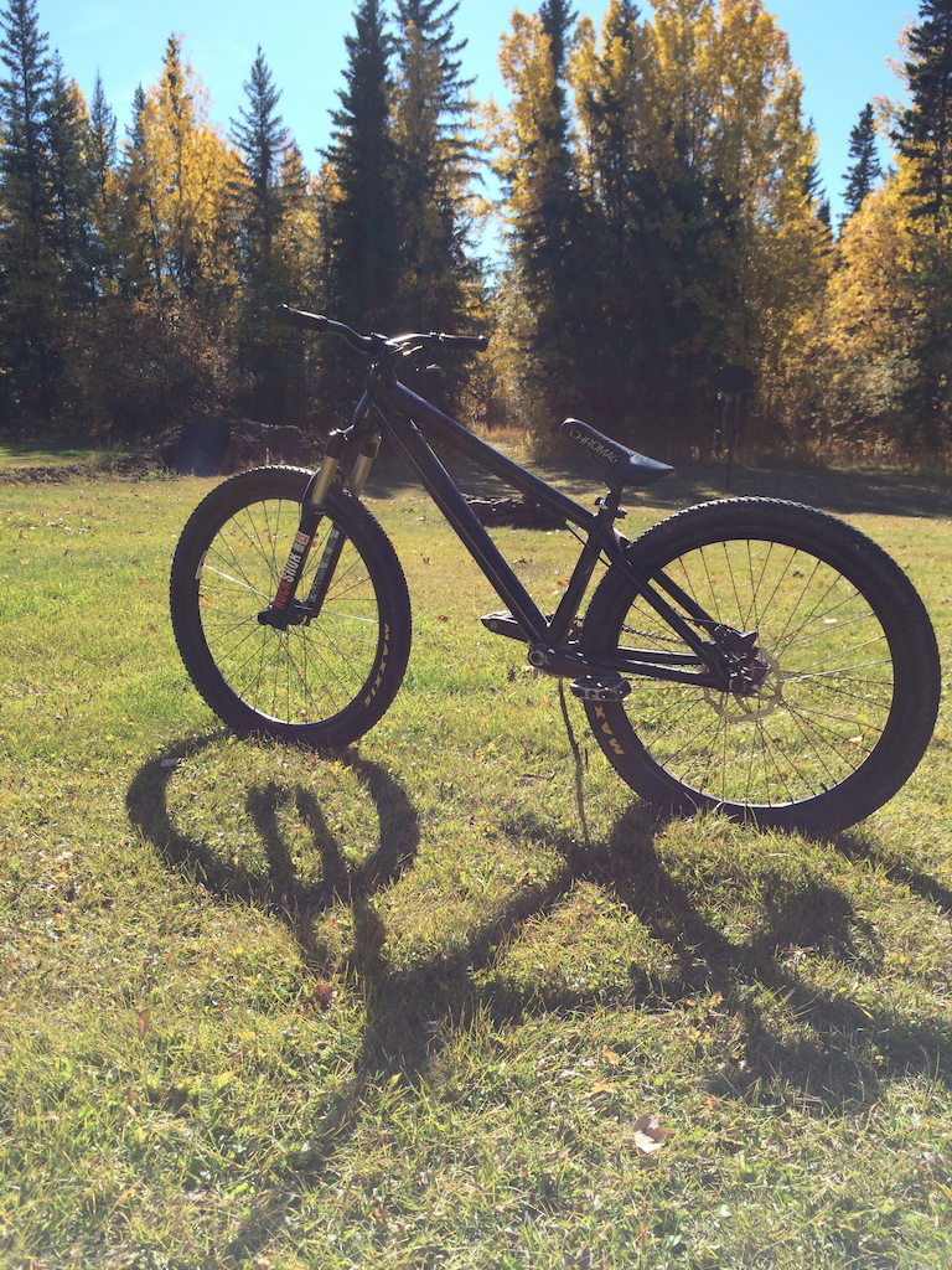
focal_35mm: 29
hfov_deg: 48.2
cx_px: 476
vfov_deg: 61.7
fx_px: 1063
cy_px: 635
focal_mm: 4.15
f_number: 2.2
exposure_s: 1/1414
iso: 32
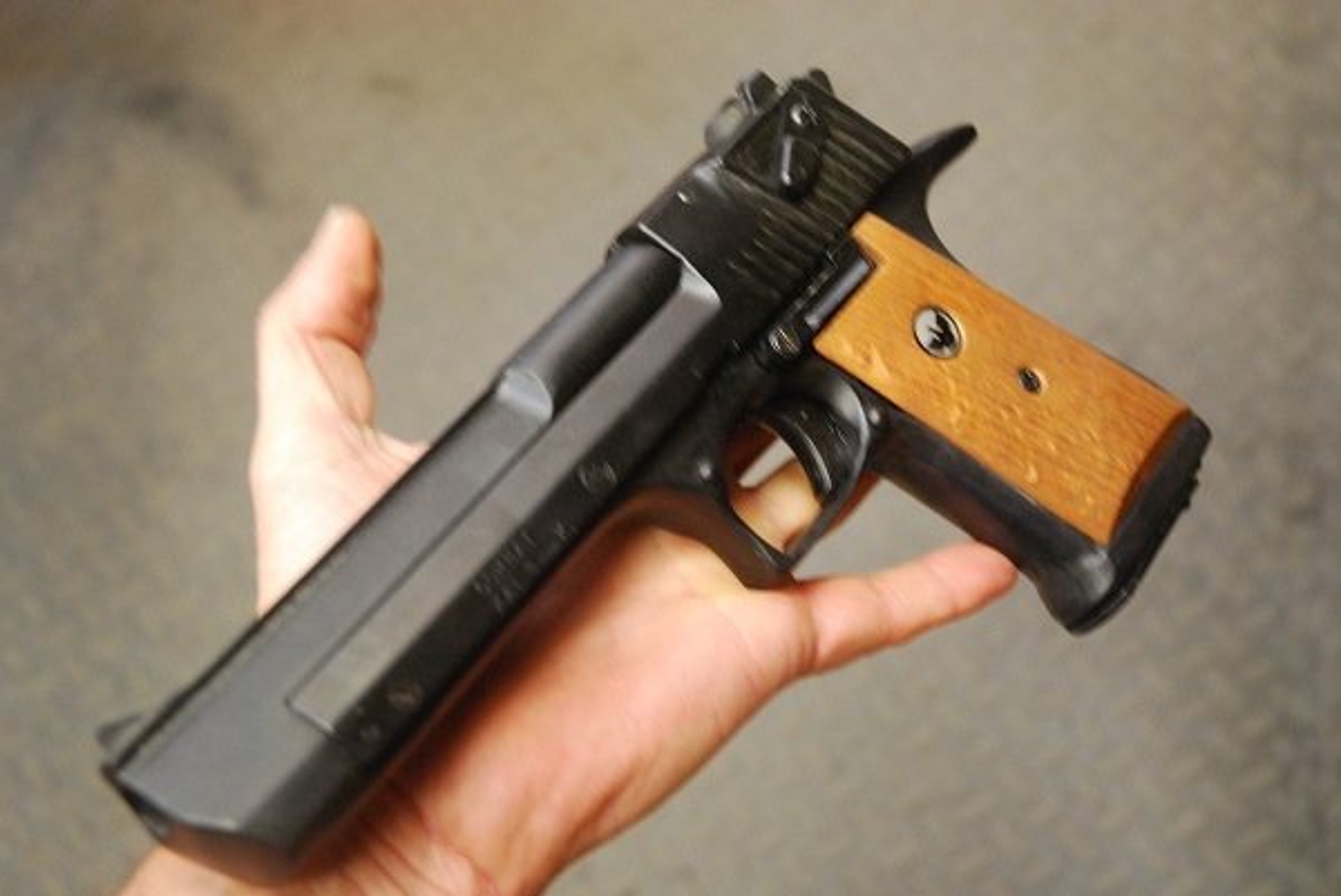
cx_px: 670
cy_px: 448
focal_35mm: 52
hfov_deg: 37.8
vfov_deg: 25.8
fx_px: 1957
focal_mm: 35
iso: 1100
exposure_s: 1/30
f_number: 4.2
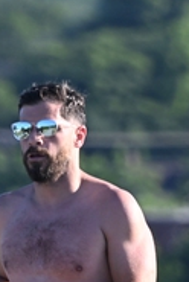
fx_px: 11422
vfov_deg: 1.4
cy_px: 351
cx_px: 114
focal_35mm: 1456
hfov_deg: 0.9
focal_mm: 490
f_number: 10
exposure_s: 1/500
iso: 900
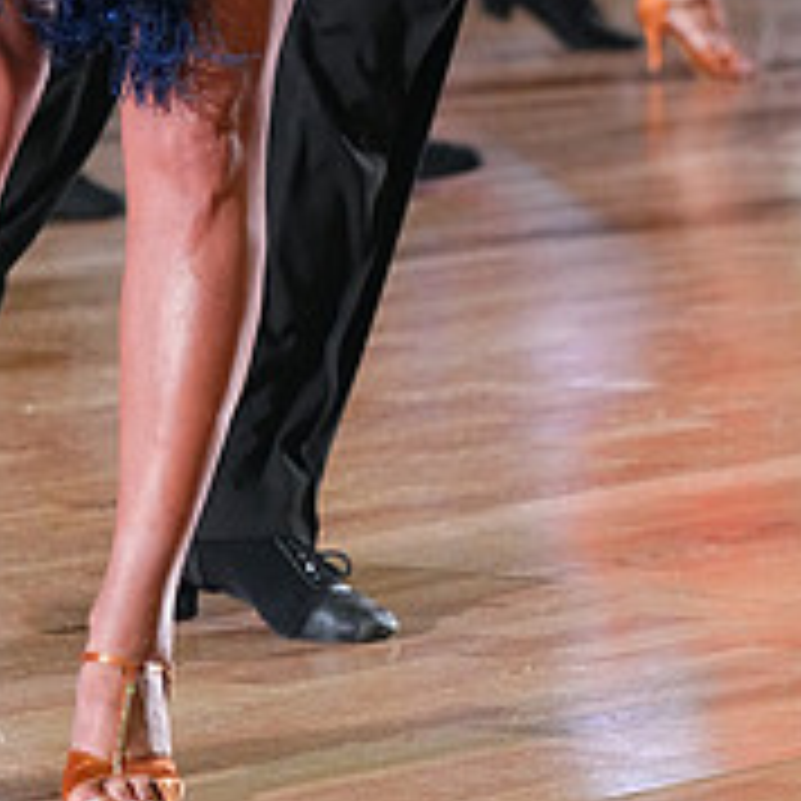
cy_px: -472
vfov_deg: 5.4
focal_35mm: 322
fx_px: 8430
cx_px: 322
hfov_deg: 5.4
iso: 8000
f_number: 5
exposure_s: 1/400
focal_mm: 116
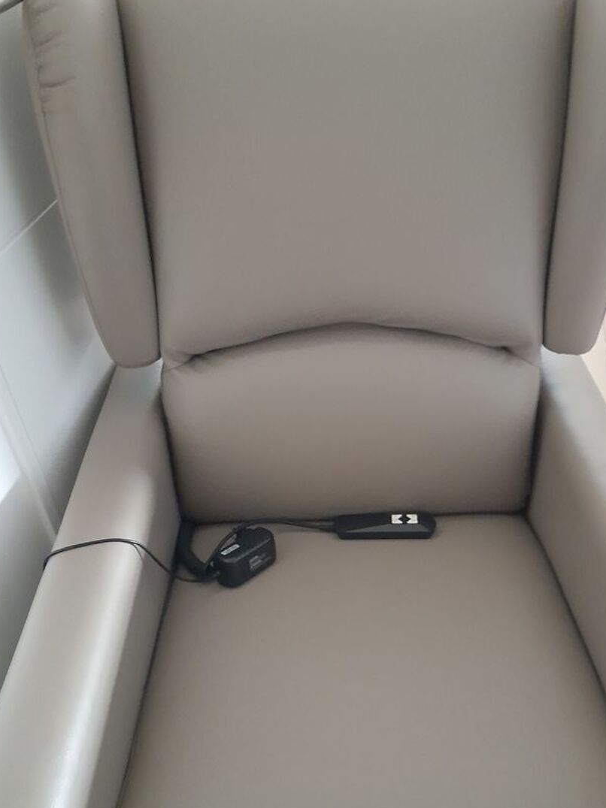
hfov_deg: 45.3
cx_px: 354
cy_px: 483
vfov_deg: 57.9
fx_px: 724
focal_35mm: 31
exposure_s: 1/10
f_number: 2
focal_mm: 4.6
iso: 800
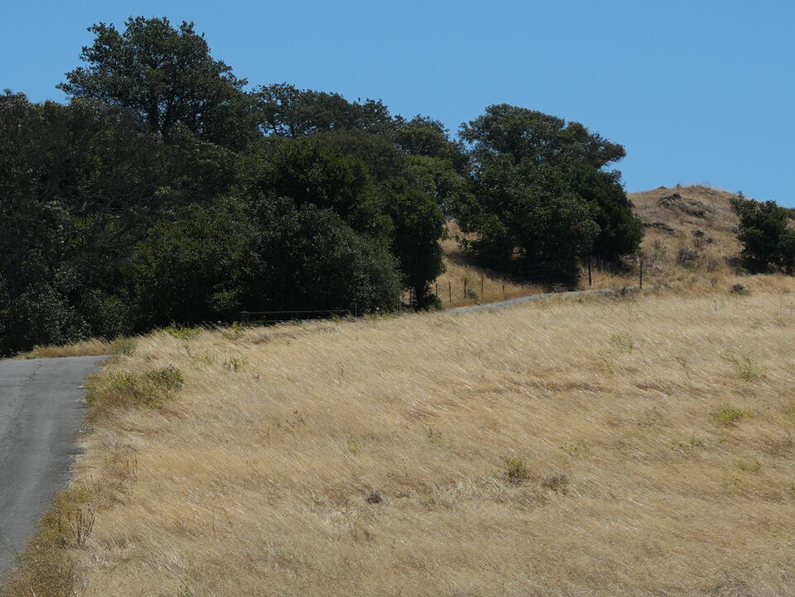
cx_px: 212
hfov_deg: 9.1
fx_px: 4984
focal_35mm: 217
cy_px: 419
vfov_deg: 6.8
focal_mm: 50
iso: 100
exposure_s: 1/1250
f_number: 4.5
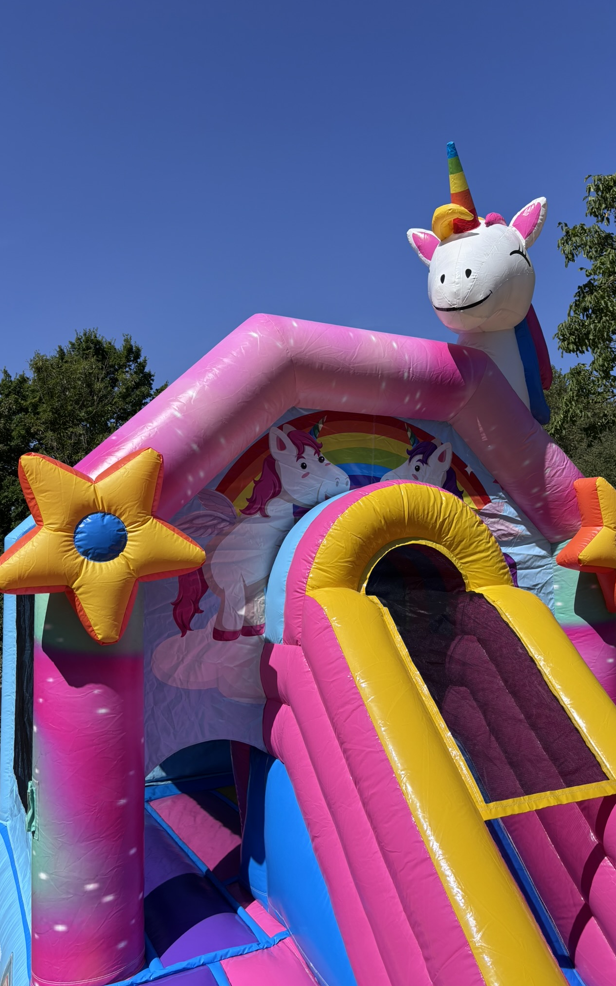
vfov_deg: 66.5
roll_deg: +1.4
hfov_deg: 44.4
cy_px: 491
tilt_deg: +5.3
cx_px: 351
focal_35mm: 28
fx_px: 752
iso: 50
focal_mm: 5.96
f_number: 1.6
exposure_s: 1/4854
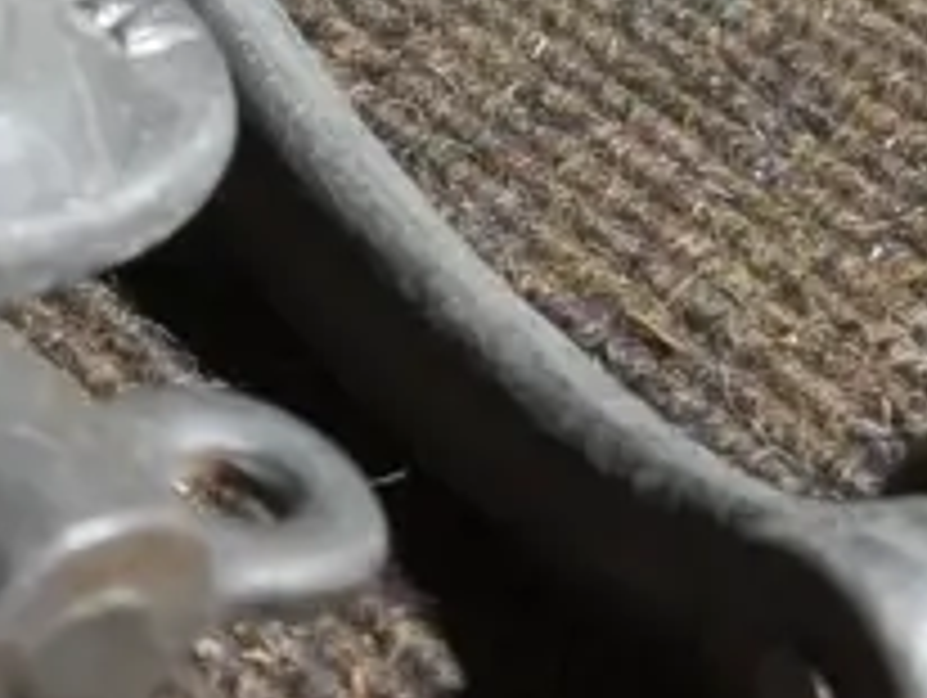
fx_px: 5067
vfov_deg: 7.7
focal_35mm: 189
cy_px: -331
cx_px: -783
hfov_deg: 9.9
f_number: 4.1
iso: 1600
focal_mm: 19
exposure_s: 1/60
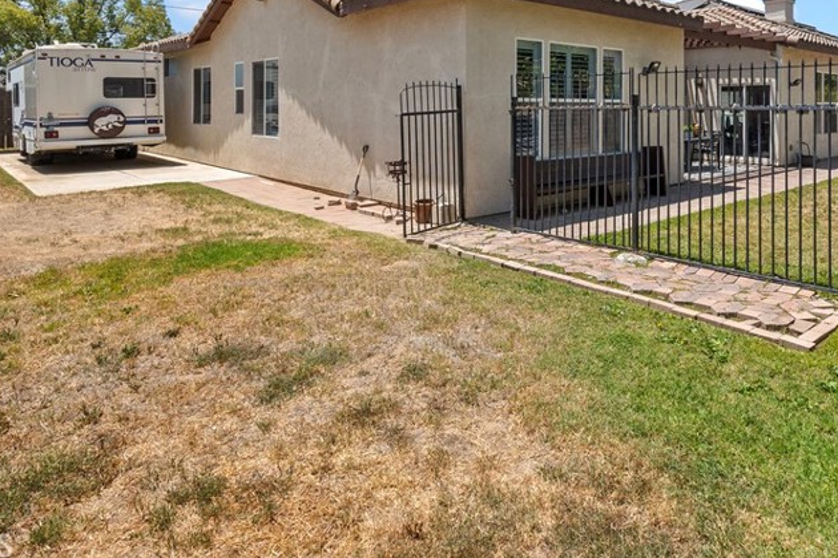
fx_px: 605
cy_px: 111
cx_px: 544
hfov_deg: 67.9
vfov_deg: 46.9
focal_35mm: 26
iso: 640
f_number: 9
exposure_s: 1/640
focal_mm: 11
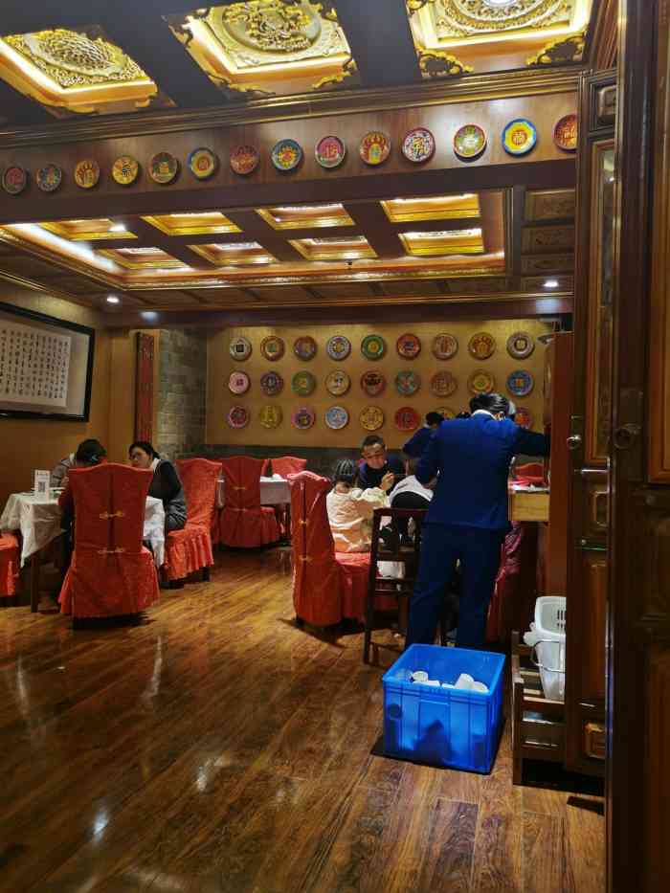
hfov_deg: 51.4
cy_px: 446
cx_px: 335
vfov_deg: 65.3
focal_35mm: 27
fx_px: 697
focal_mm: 5.58
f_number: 1.8
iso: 250
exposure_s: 1/100
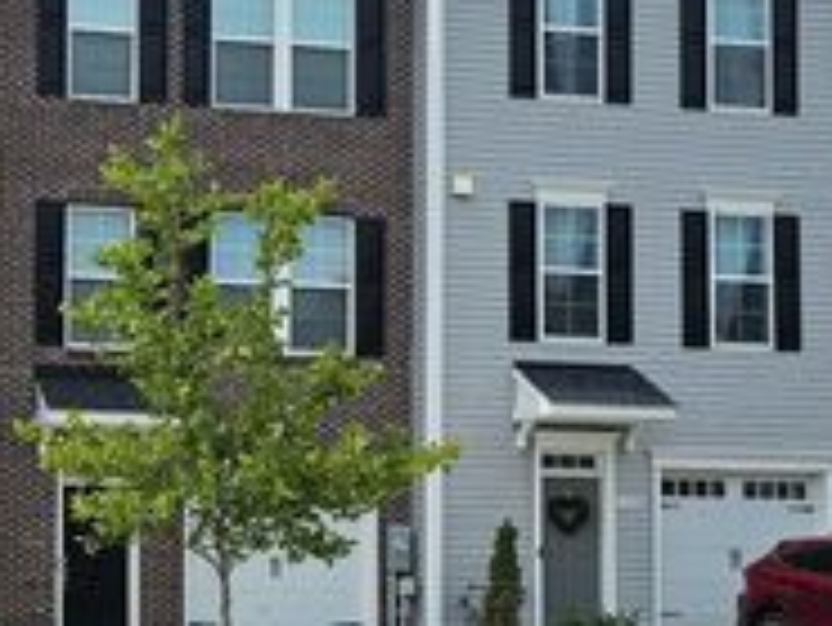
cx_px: 0
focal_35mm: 62
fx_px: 1491
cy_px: 507
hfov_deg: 29.2
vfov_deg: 23.3
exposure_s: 1/1090
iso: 10
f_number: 1.7
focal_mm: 6.3
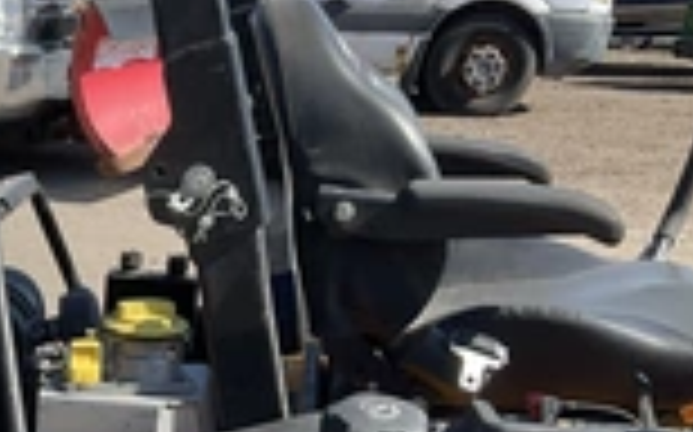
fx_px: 1510
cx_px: -99
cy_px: 454
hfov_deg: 23.9
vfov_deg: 15.9
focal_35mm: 80
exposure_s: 1/781
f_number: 1.8
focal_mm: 3
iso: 25
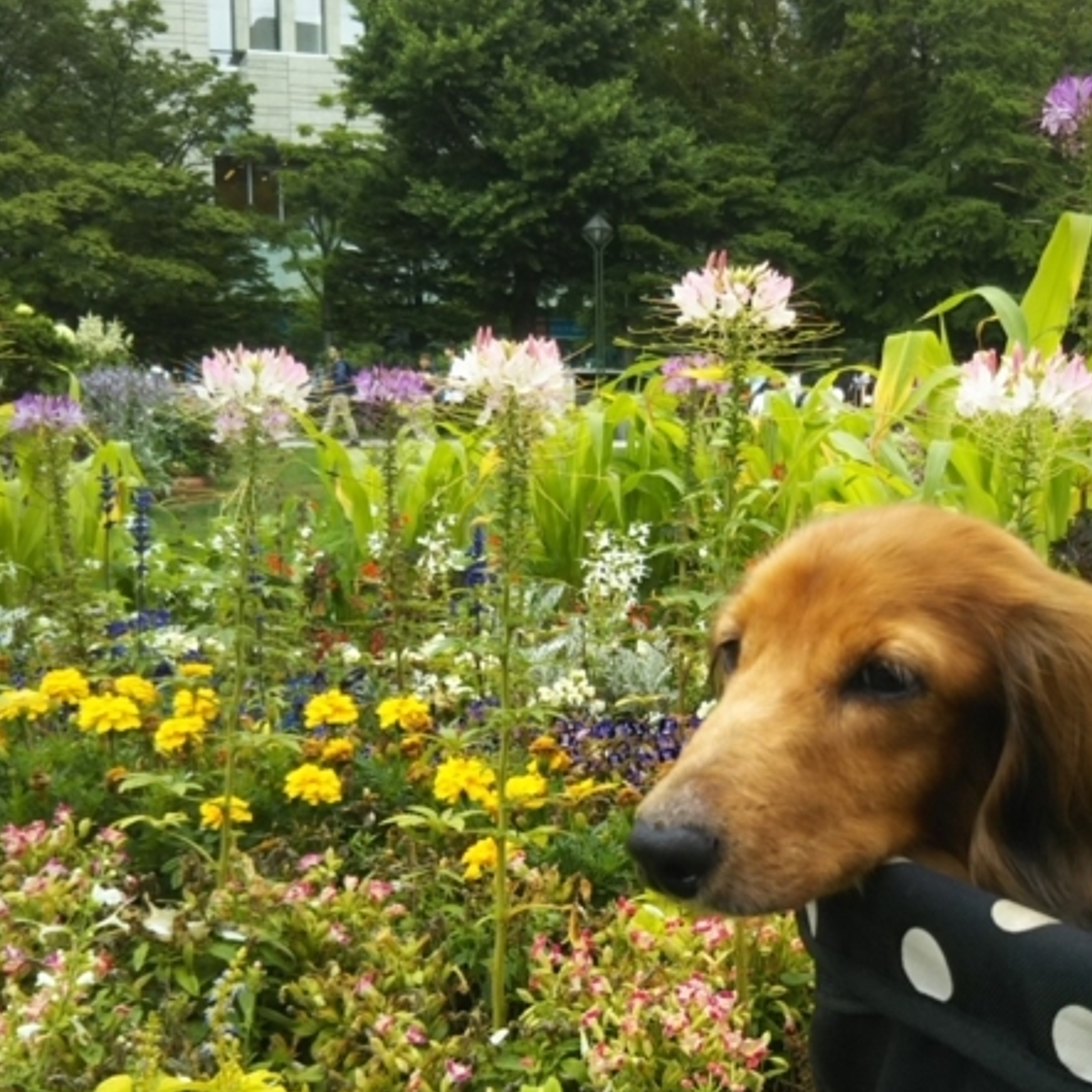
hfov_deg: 34.9
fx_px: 1713
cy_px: 655
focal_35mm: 48
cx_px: 761
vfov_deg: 35.2
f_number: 2.2
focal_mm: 4
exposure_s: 1/232
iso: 25
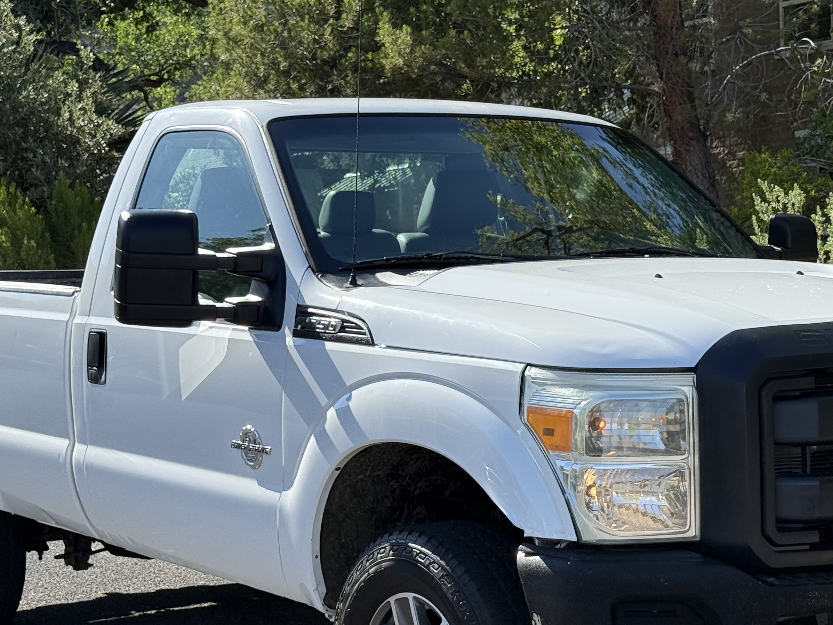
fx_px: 1949
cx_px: 467
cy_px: 438
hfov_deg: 24.1
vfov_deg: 18.1
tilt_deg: -4.8
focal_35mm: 81
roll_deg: +2.5
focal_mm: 6.76
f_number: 1.78
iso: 80
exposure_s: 1/2415
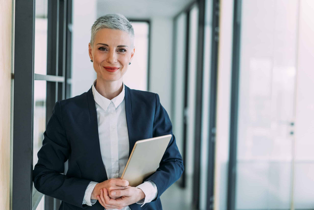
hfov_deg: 36.2
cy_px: 105
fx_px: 480
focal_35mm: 55
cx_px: 157
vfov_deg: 24.6
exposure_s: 1/320
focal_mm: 55
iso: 640
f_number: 2
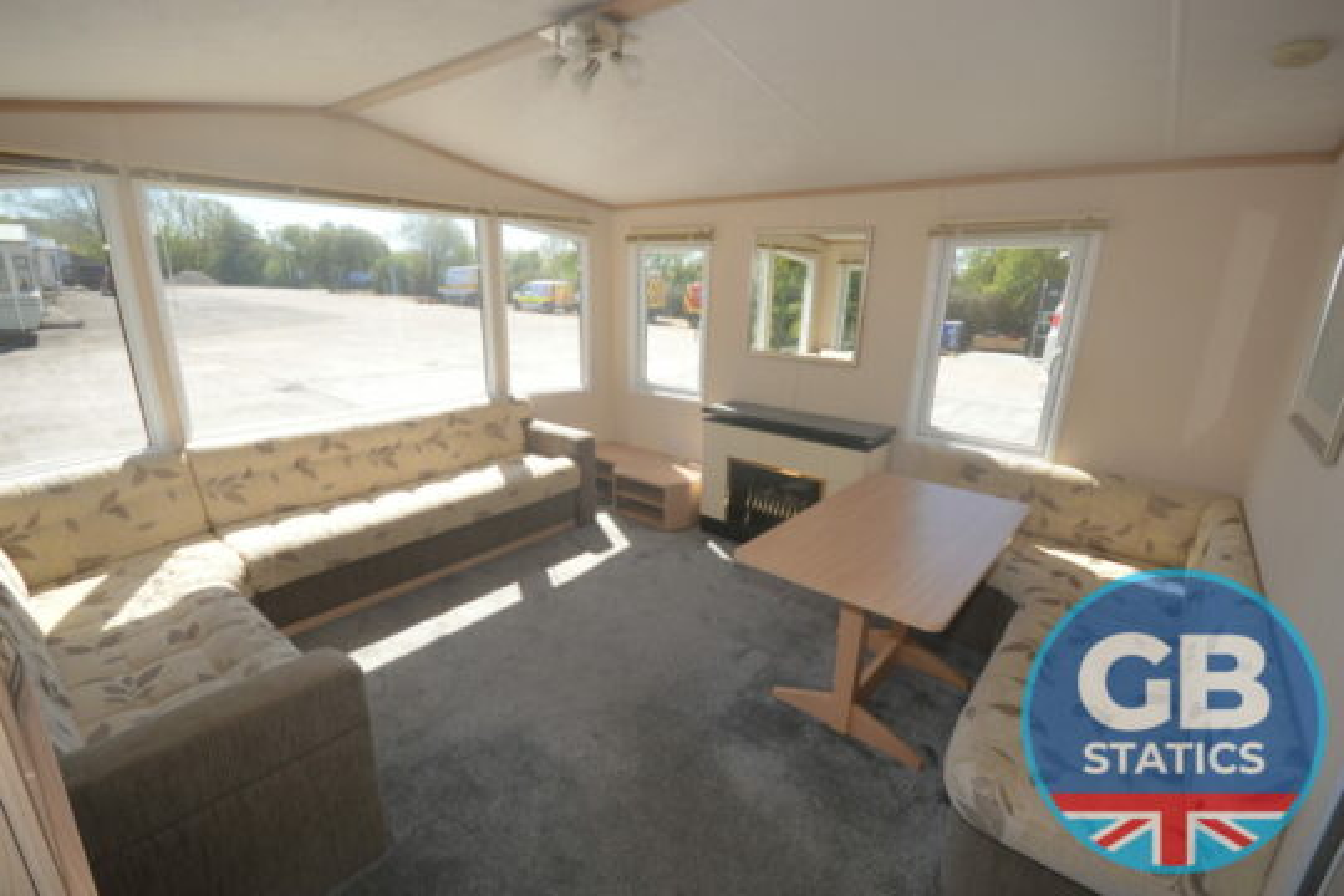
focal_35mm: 15
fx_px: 560
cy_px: 448
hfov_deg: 100.4
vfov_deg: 77.3
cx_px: 672
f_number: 5.6
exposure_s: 1/125
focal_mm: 10
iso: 100
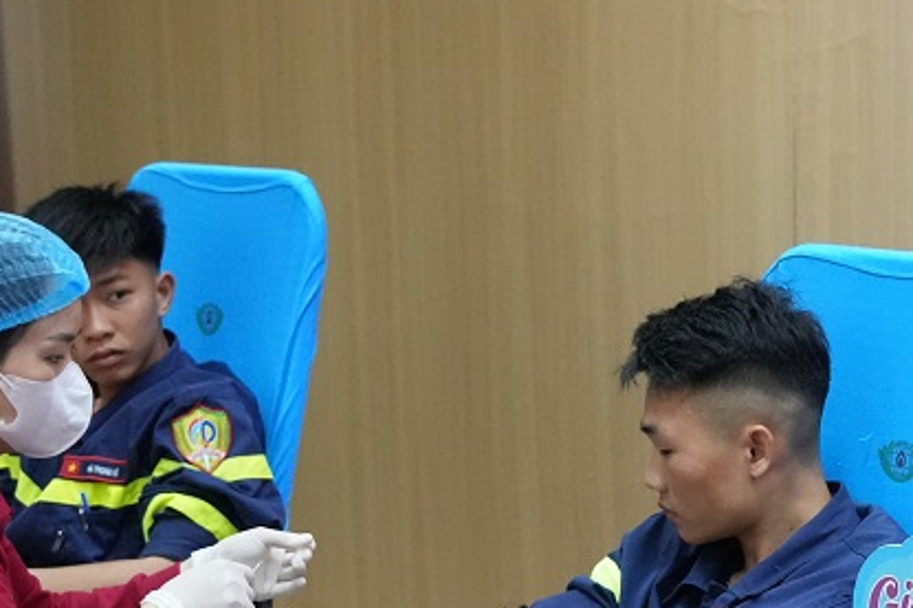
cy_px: 683
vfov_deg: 11.1
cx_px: 722
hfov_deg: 16.8
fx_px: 3066
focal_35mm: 121
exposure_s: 1/160
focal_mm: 33
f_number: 4
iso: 5000
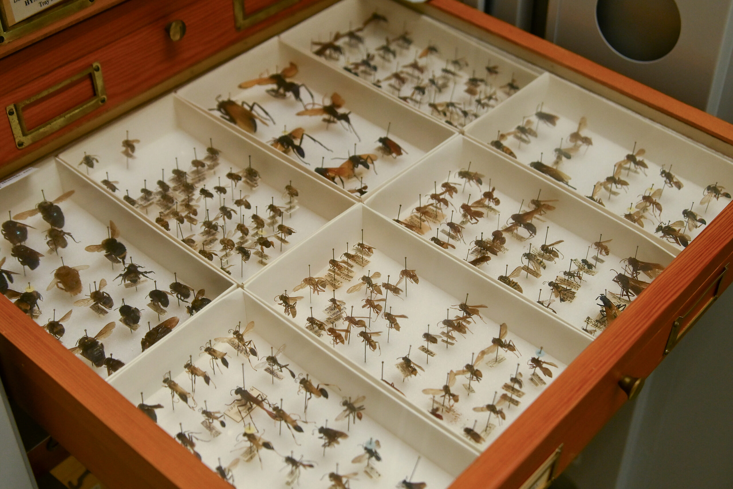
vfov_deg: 26.0
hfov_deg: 38.2
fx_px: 1059
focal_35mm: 52
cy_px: 244
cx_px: 366
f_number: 4
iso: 1600
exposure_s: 1/250
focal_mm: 35
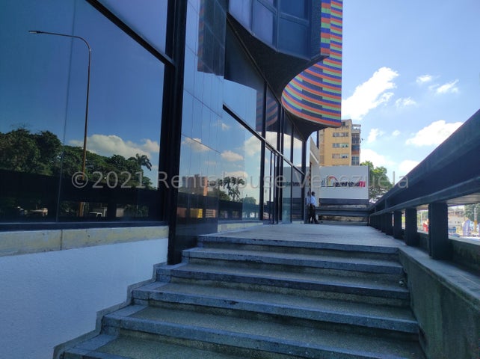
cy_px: 180
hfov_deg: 69.5
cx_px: 240
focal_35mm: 25
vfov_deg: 54.8
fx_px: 346
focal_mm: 5.43
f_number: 1.89
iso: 100
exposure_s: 1/1407
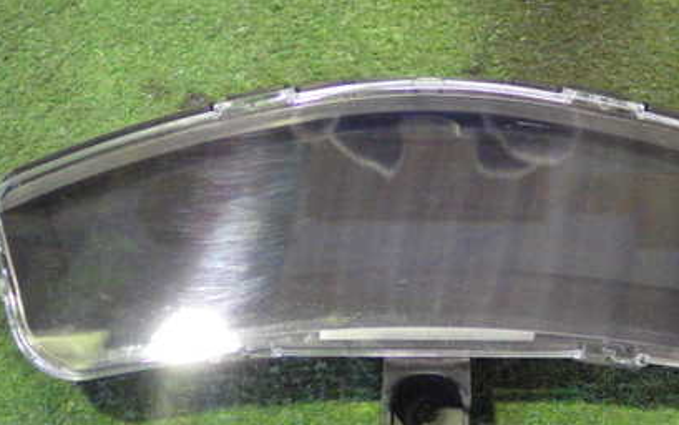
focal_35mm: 73
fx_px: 1351
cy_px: 254
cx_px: 410
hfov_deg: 28.1
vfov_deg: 17.9
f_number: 3.1
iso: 3200
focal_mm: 8.4
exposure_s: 1/50
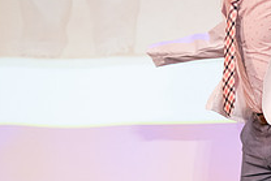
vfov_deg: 3.9
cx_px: 280
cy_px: 50
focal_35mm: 349
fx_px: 2629
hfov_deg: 5.9
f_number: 3.2
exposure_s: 1/200
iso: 4000
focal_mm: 125
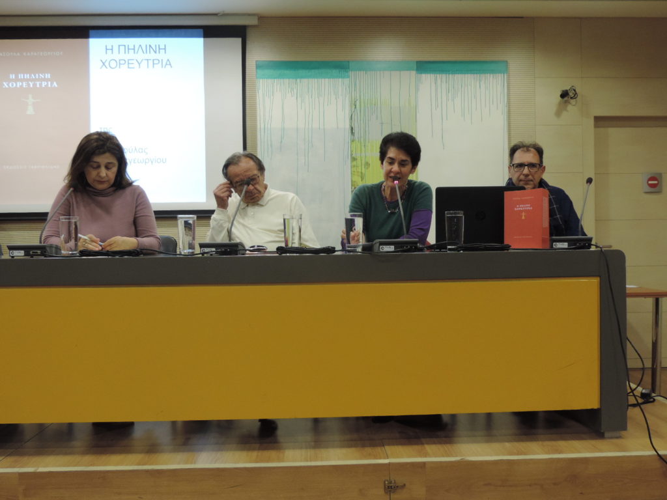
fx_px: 674
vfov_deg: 40.7
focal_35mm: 35
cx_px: 334
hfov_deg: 52.6
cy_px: 250
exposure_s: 1/40
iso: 400
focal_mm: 6.2
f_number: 3.3
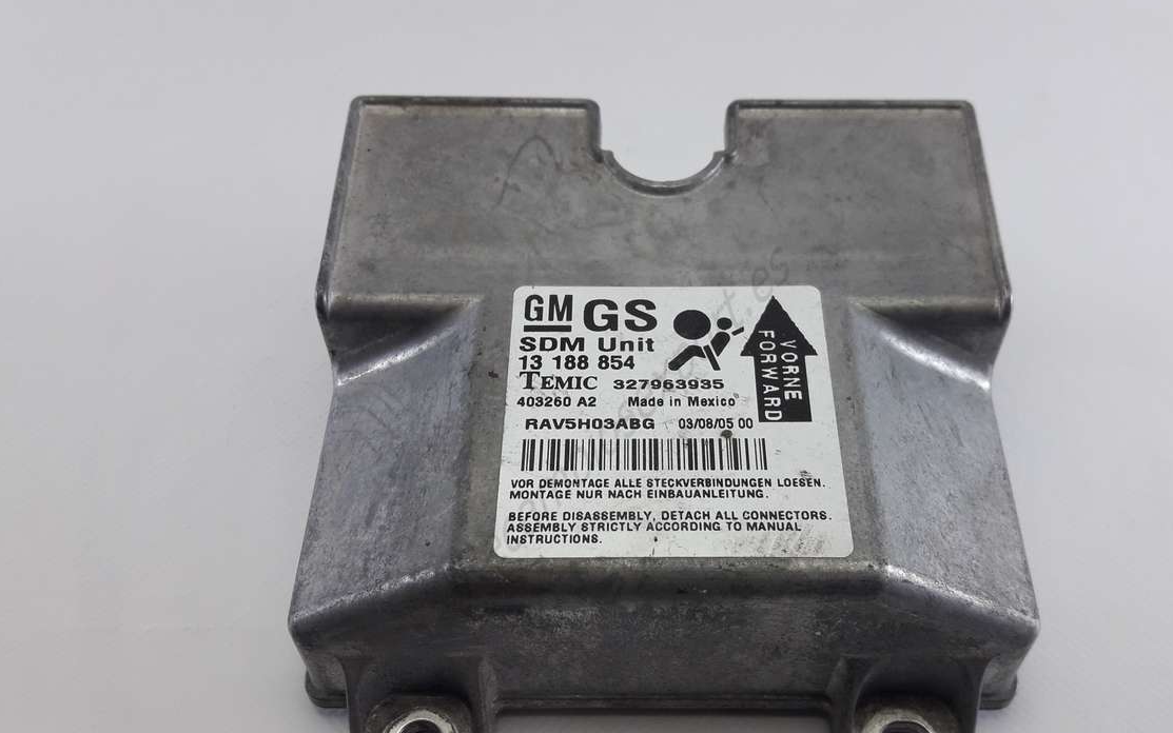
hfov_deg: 58.1
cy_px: 413
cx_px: 632
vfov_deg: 38.3
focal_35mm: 33
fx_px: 1055
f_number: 1.9
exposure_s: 1/50
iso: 50
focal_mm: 3.7
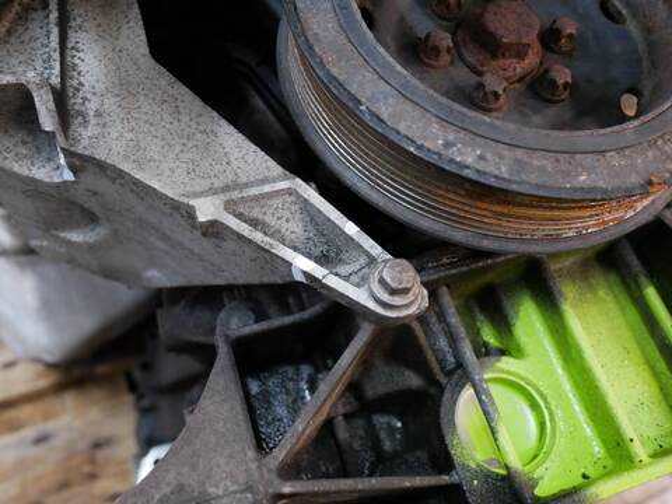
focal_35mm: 32
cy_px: 252
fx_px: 621
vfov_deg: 44.2
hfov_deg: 56.8
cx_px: 336
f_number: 3.9
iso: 3200
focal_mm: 16
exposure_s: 1/60
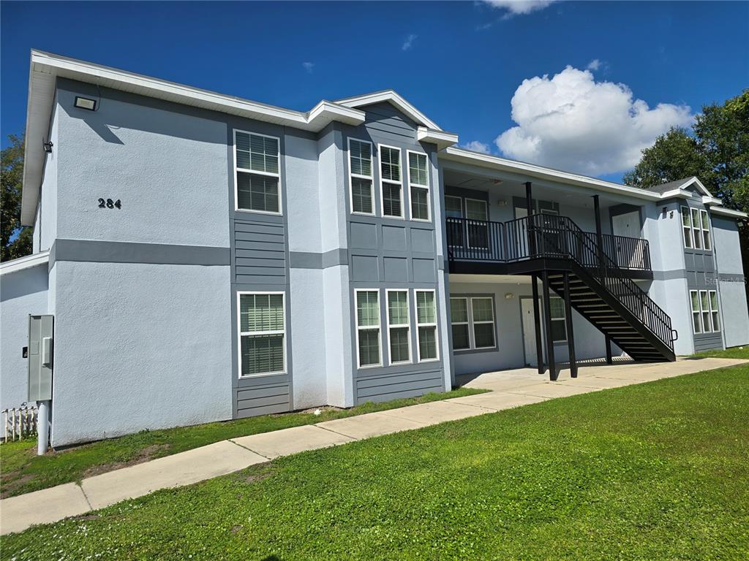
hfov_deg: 73.9
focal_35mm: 23
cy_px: 280
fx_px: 498
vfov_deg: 58.9
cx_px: 374
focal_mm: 6.3
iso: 12
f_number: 1.7
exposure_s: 1/1343
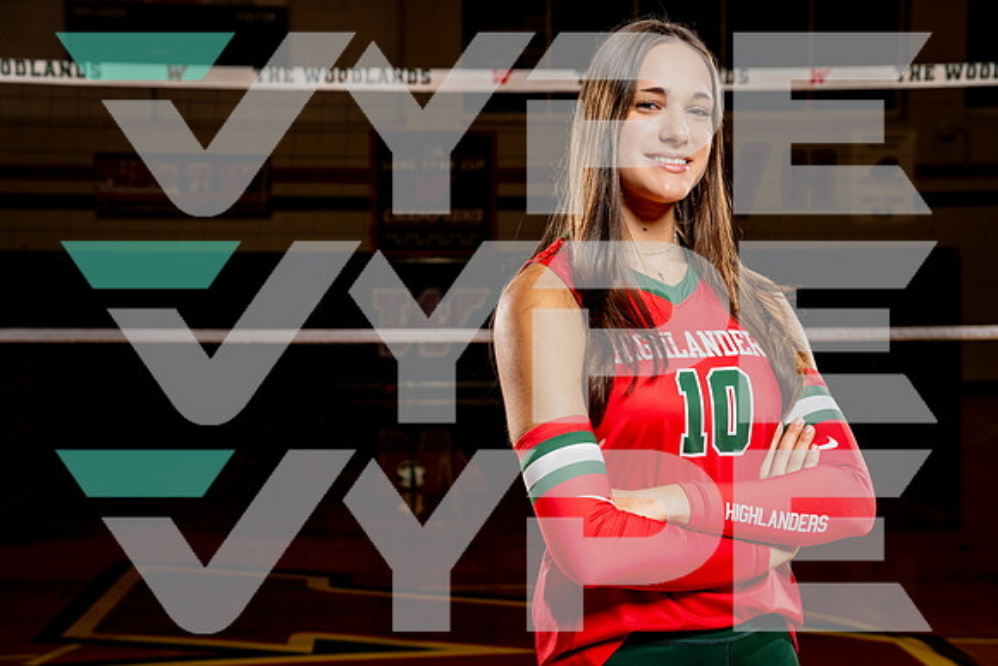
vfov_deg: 22.7
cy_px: 333
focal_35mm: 60
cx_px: 495
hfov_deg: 33.5
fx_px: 1659
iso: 100
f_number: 5.6
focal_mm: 59
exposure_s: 1/250
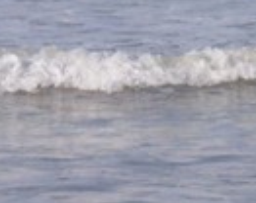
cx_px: 342
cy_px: -102
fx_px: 3543
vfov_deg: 3.3
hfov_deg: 4.1
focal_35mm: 469
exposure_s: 1/350
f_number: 8
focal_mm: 24
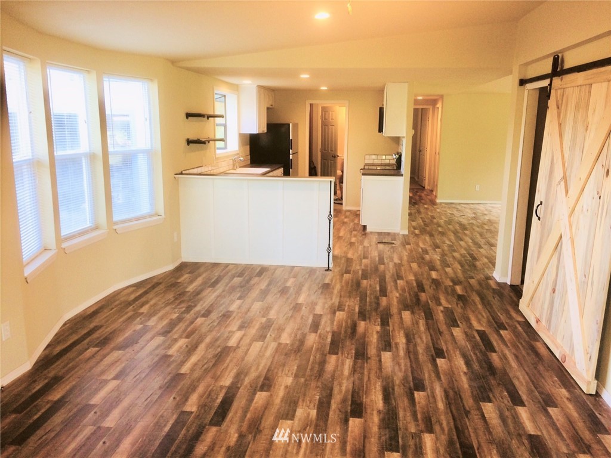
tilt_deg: -12.9
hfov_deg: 61.7
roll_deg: +0.0
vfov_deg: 48.2
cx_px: 306
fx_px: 512
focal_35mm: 29
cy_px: 229
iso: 40
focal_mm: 4.15
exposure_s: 1/30
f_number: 2.2
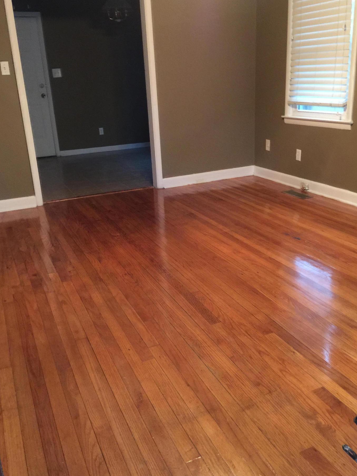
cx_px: 181
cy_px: 233
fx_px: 440
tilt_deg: -18.8
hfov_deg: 44.1
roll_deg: +3.3
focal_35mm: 32
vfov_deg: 56.8
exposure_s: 1/4
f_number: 2.2
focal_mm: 4.15
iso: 100
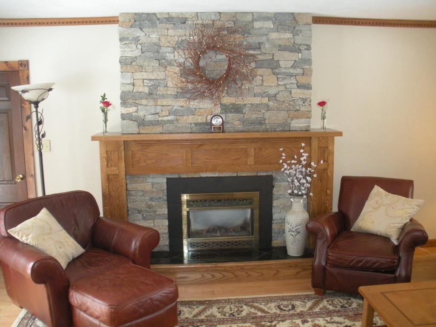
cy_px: 164
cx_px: 218
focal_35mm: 35
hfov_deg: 52.6
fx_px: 441
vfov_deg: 40.7
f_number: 3.5
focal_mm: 6.3
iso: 400
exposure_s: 1/30
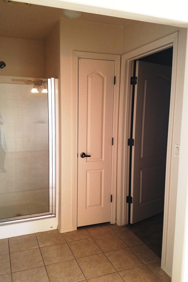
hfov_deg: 46.4
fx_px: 219
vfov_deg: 65.5
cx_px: 89
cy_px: 143
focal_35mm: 28
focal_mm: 4.2
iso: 160
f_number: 1.7
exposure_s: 1/40
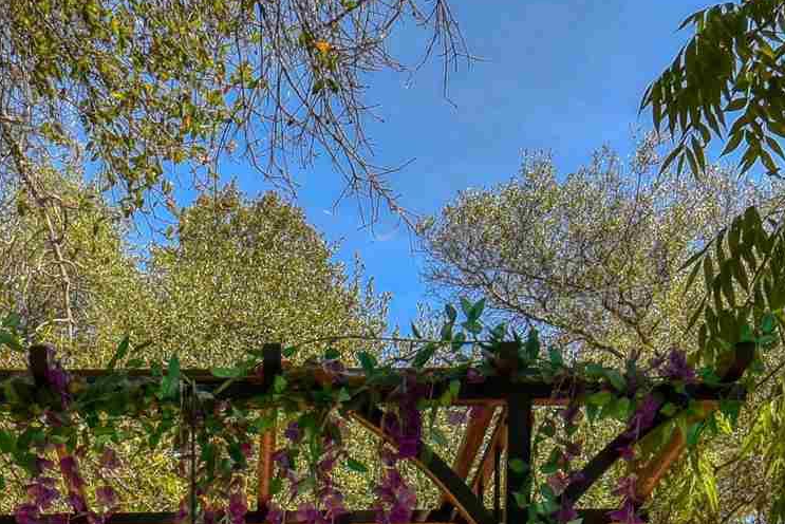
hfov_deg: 31.7
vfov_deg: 16.5
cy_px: 1053
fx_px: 1352
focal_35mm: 62
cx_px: 180
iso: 360
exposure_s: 1/250
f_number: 8
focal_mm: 15
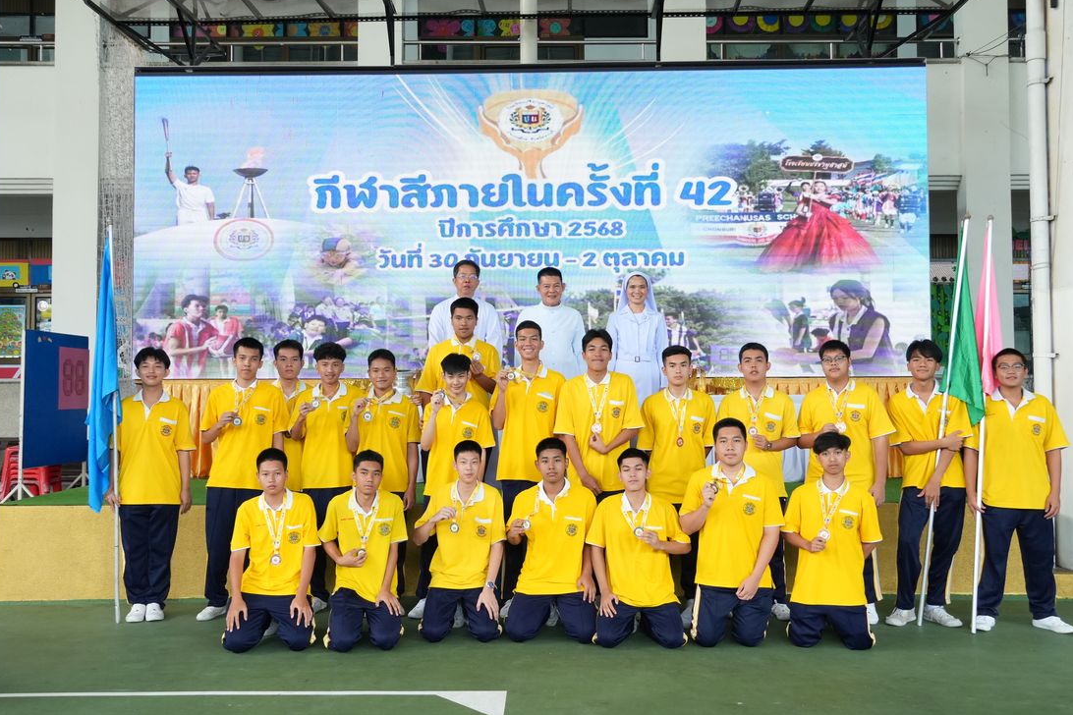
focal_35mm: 34
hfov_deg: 55.8
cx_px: 544
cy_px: 355
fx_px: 1013
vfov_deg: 38.9
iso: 1250
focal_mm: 22
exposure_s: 1/125
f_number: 6.3
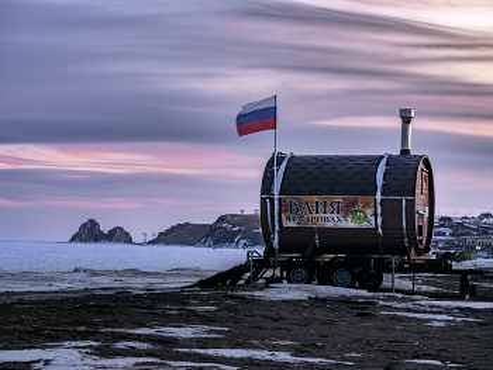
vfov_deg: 14.0
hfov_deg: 18.5
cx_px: 246
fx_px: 1511
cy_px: 185
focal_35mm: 106
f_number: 6.3
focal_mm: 53
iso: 200
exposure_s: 1/8
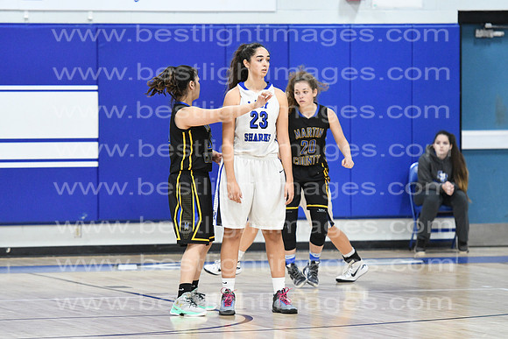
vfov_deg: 5.7
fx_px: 3387
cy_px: 170
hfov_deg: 8.6
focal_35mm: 240
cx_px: 254
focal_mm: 160
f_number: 3.2
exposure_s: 1/640
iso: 5000
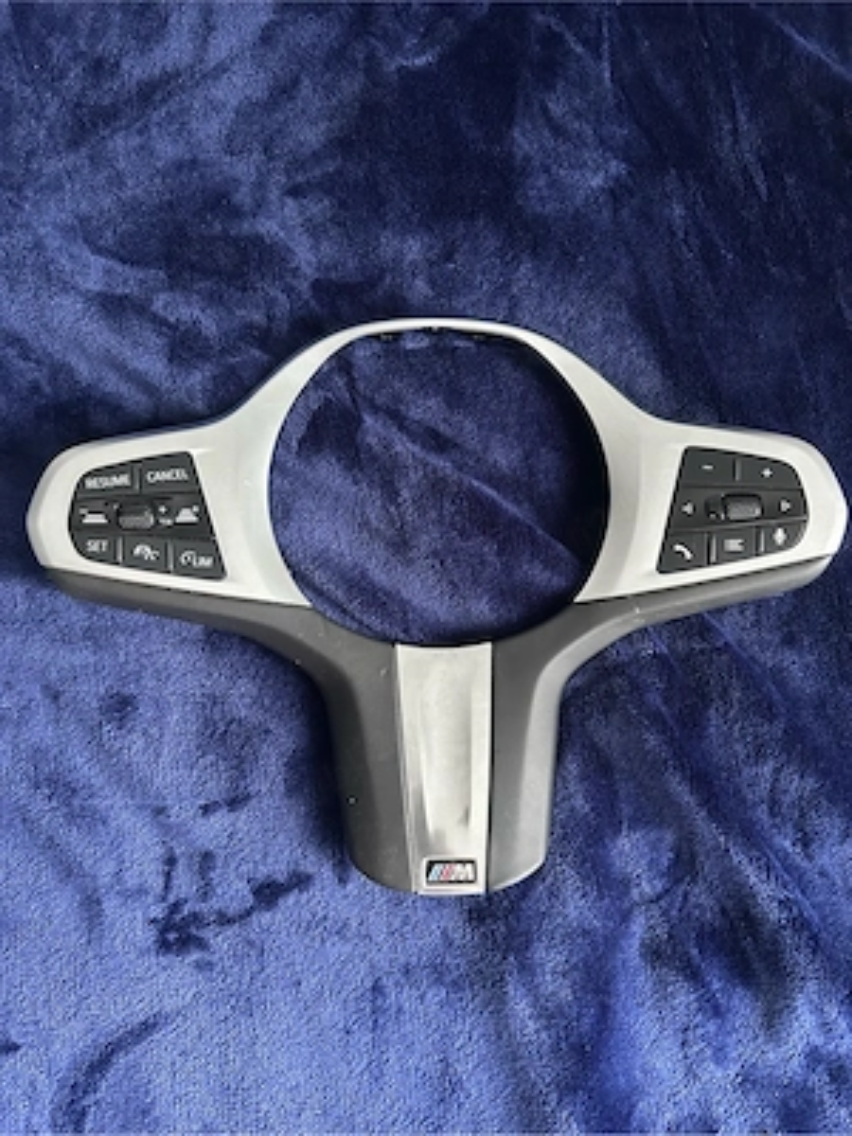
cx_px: 426
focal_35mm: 26
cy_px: 568
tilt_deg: -81.5
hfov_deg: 53.1
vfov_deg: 67.3
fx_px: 853
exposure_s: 1/40
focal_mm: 5.7
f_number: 1.5
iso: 500
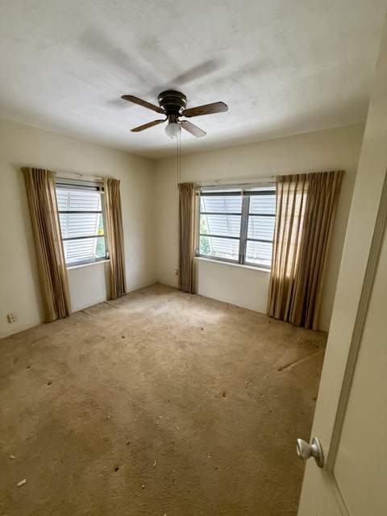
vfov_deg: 102.1
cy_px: 258
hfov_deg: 85.7
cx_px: 194
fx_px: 209
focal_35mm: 14
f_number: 2.2
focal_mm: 2.22
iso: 400
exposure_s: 1/60
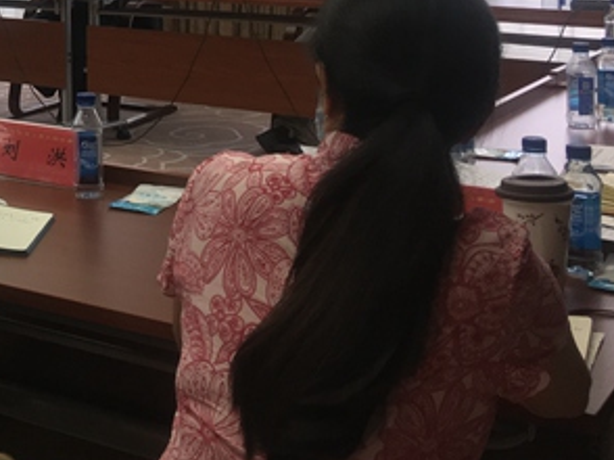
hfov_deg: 22.7
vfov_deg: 17.7
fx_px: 1400
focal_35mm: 79
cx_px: -127
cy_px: -98
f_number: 2.2
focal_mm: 4.15
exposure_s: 1/100
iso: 40
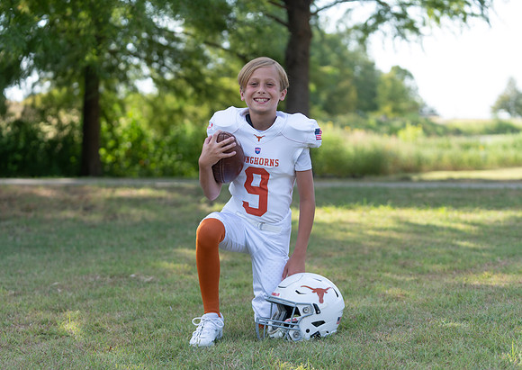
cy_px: 189
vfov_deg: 16.9
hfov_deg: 23.7
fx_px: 1244
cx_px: 265
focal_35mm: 84
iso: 100
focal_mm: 77
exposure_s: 1/400
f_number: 2.8
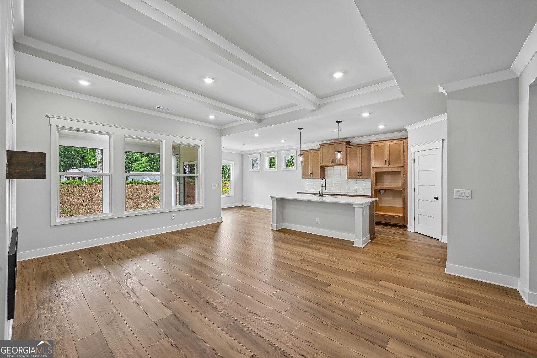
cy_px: 179
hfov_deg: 104.3
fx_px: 209
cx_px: 268
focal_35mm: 14
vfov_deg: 81.2
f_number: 8
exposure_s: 1/15
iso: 140
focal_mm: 14
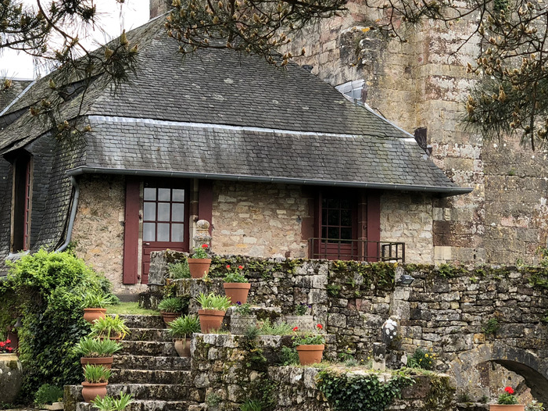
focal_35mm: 89
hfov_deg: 22.0
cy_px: 132
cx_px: 302
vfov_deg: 16.6
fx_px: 1409
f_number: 2.4
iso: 16
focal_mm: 6
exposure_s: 1/247
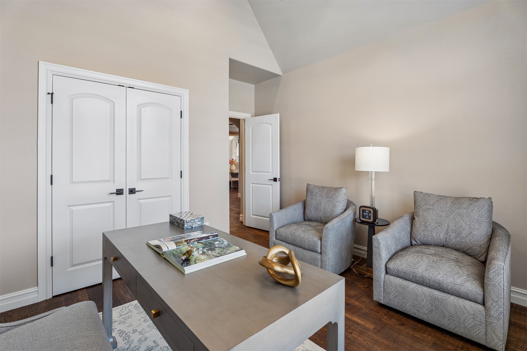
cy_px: 176
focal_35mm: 17
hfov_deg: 94.6
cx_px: 264
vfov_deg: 71.7
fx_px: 243
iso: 200
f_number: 9
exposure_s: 1/50
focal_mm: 16.6
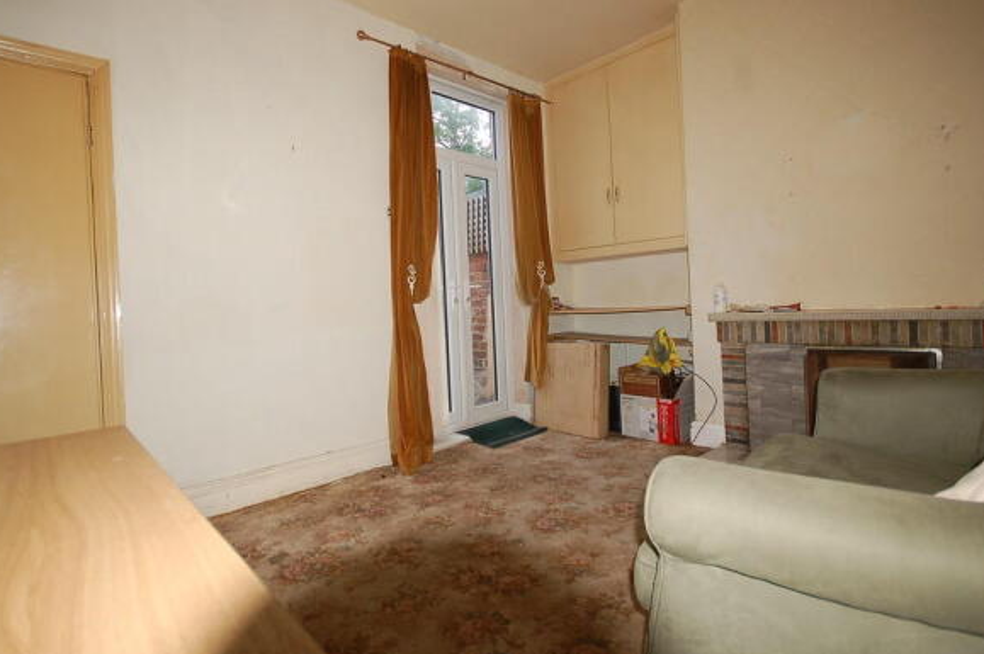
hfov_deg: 93.1
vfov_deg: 70.2
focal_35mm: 17
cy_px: 302
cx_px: 452
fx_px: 464
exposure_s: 1/60
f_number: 4
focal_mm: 10
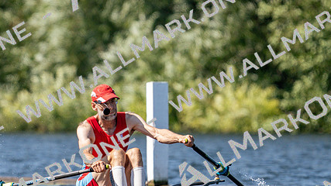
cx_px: 112
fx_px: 8459
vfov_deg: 1.3
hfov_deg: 2.2
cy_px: 125
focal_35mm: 964
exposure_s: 1/2000
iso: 320
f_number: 6.3
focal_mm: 452
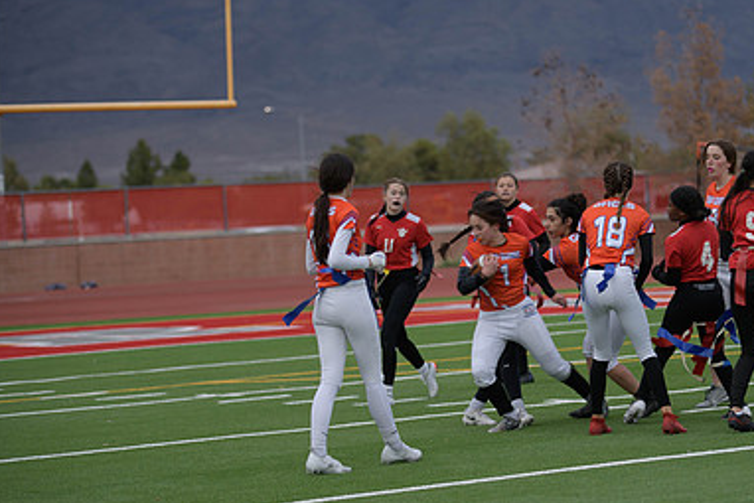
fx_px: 3499
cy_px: 283
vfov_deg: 8.2
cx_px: 517
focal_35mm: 167
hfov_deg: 12.3
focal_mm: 110
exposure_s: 1/200
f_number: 2.8
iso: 100
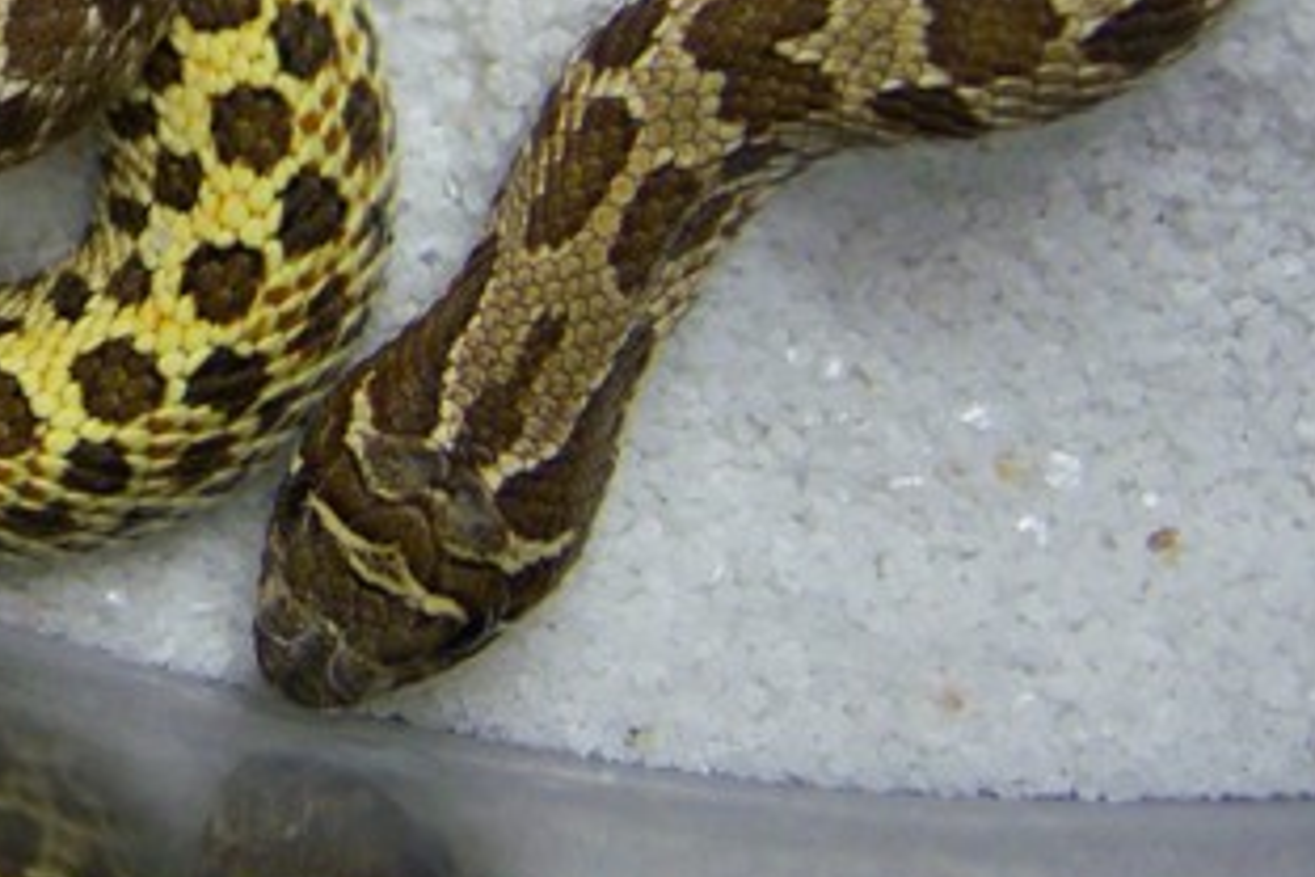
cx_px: -135
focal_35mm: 96
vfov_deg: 13.9
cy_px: -160
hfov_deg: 20.3
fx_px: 3506
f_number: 2.8
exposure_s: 1/50
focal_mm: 7.5
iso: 160
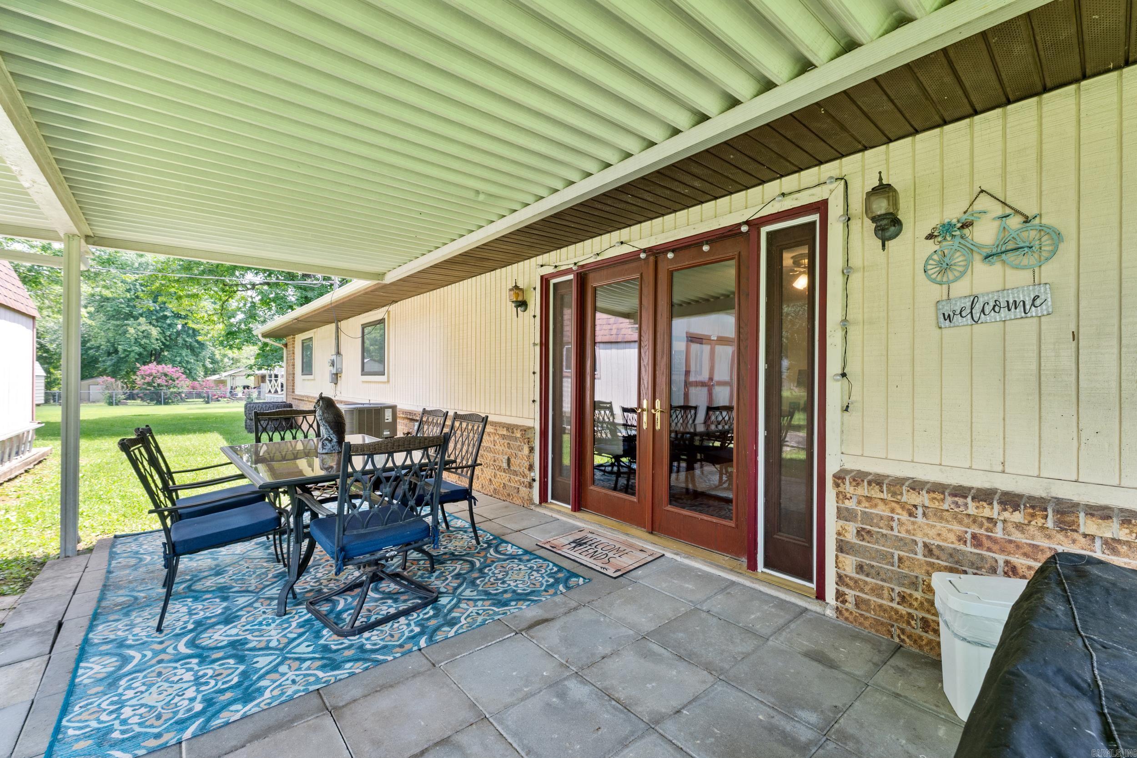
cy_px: 379
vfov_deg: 77.3
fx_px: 474
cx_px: 568
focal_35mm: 15
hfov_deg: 100.4
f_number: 7.1
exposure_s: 1/15
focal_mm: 10
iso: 400
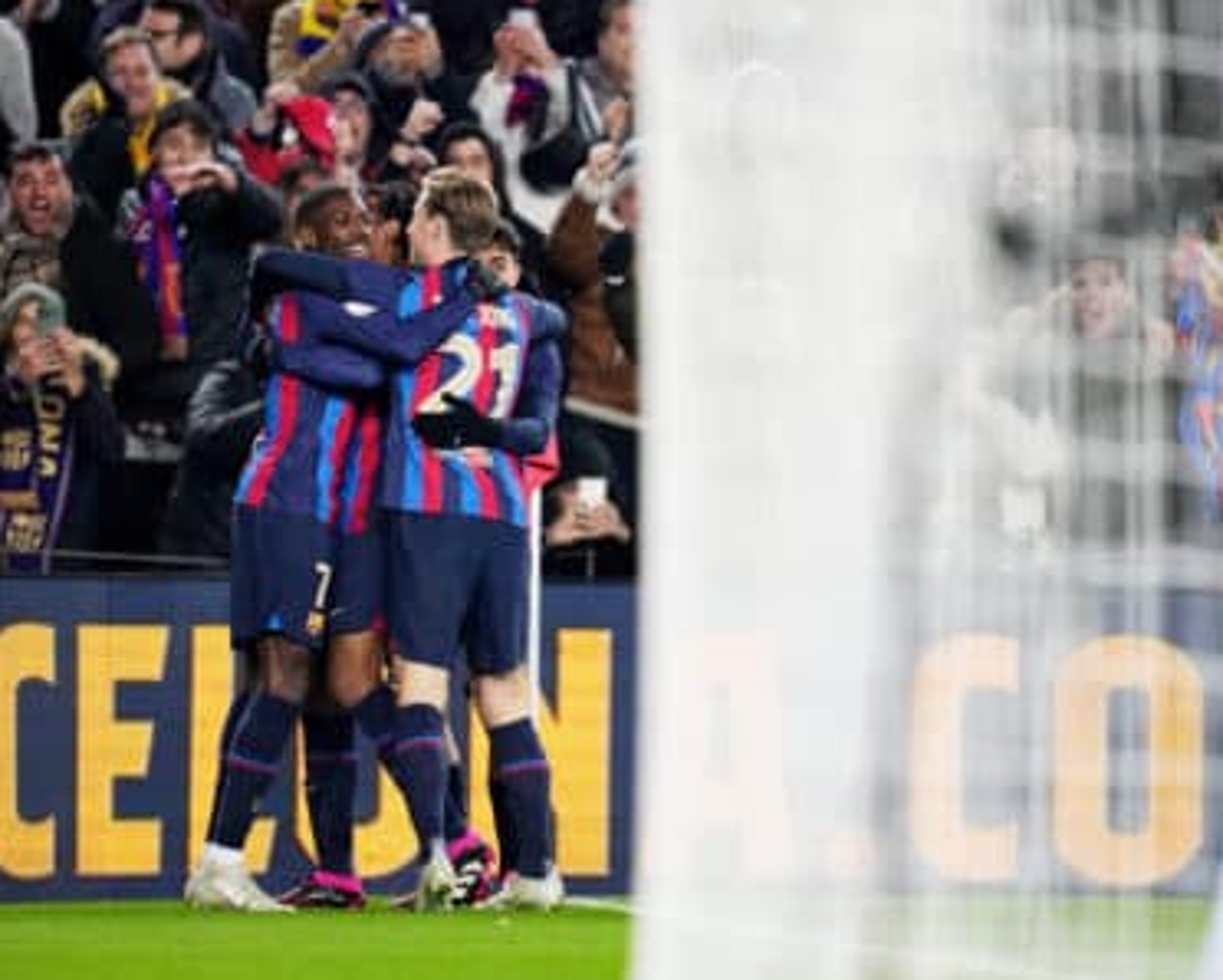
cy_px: 490
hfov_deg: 2.8
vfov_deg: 2.3
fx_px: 24662
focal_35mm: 681
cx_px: 496
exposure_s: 1/1250
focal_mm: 400
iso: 2500
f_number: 2.8
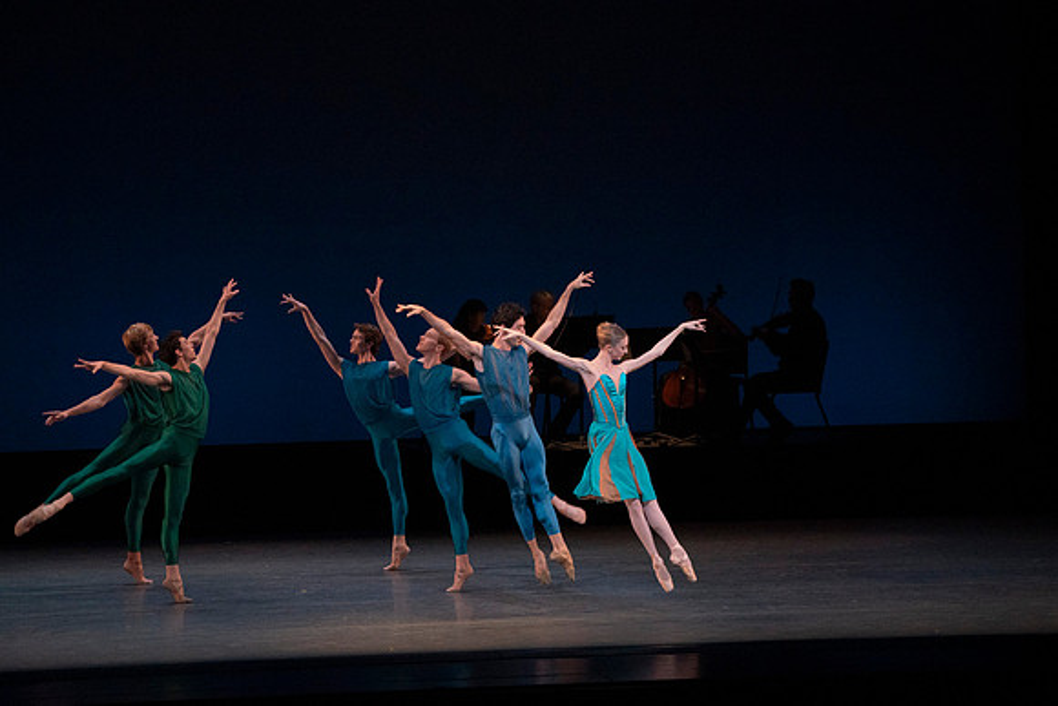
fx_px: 5438
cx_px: 529
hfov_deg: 11.1
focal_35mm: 185
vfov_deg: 7.4
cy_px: 353
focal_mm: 185
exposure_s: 1/400
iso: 8000
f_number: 7.1
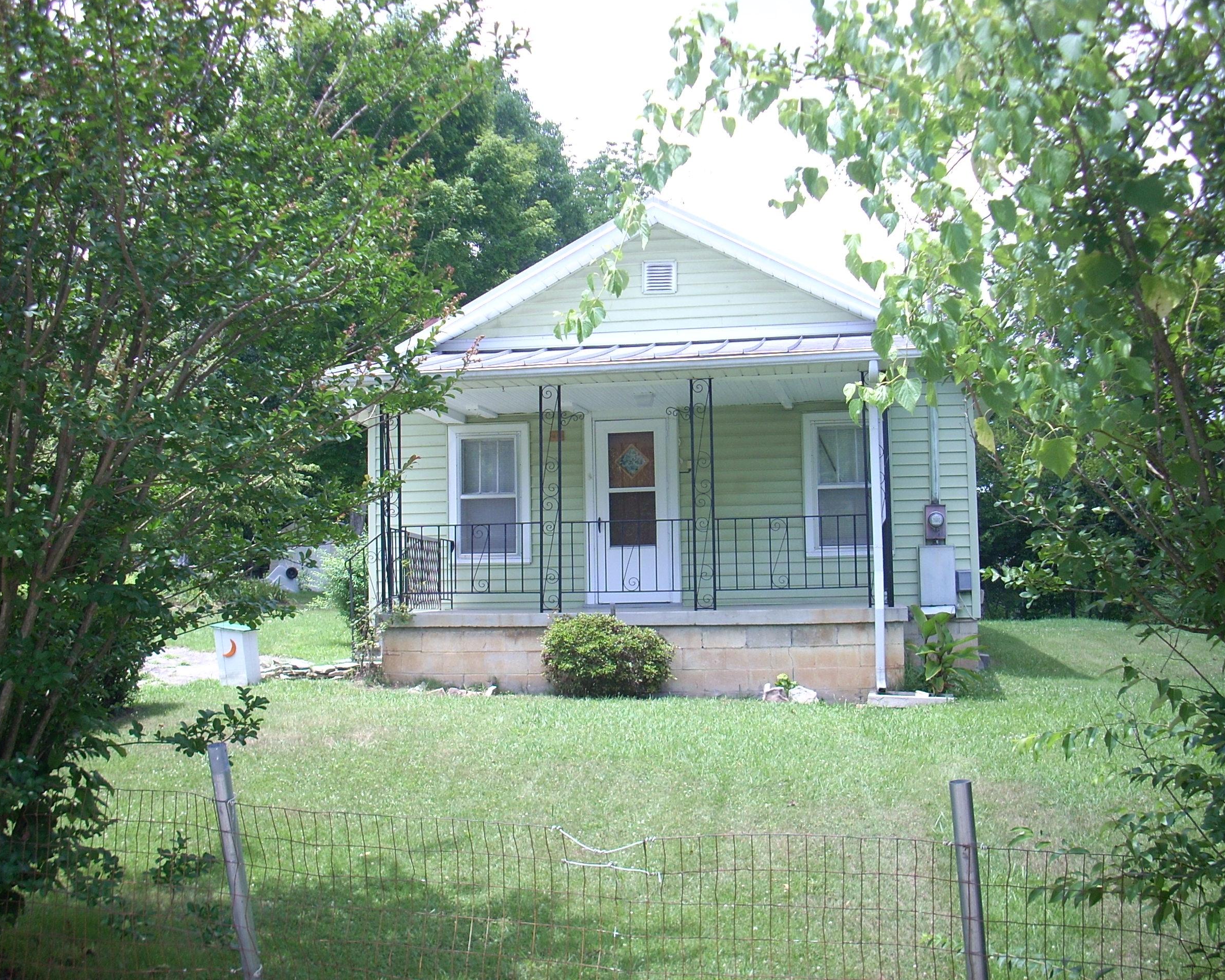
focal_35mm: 39
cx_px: 643
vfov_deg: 38.2
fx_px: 1414
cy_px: 485
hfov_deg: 46.8
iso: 64
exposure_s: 1/273
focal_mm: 6.2
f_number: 2.8
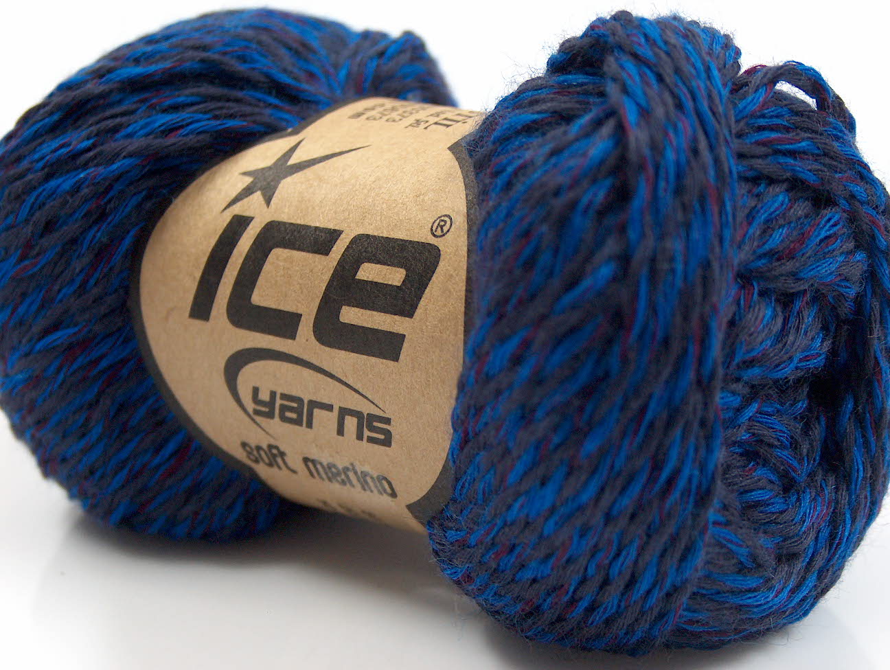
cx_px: 445
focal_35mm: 72
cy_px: 335
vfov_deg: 20.5
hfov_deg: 27.0
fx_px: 1854
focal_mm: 14.73
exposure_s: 1/4.83
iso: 100
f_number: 2.9
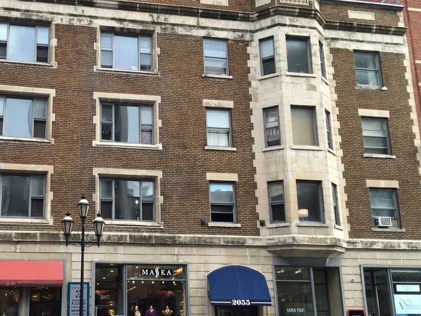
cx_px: 208
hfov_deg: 58.3
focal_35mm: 31
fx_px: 377
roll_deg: +1.3
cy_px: 167
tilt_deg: +12.9
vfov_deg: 45.4
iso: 32
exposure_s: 1/229
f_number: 2.2
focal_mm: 4.15
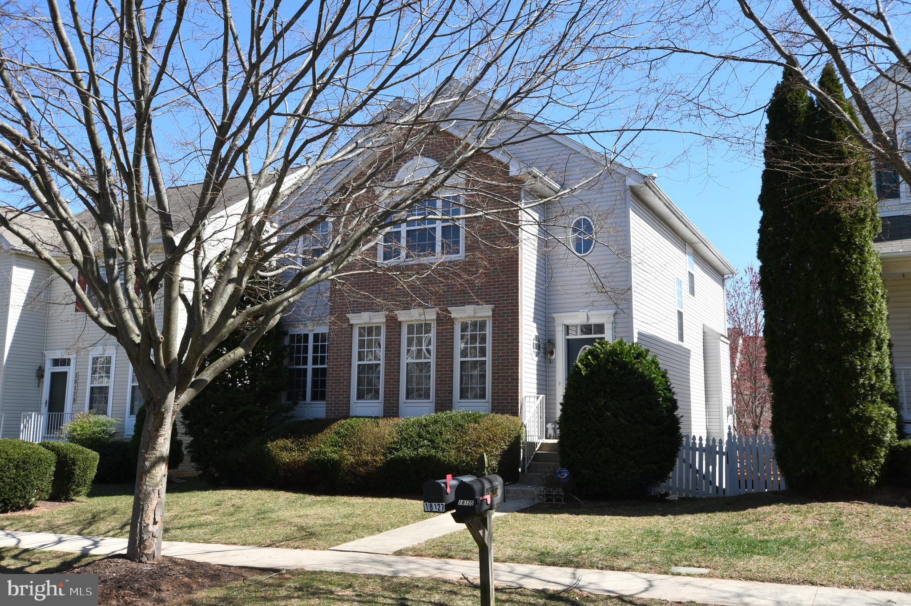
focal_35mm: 33
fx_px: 835
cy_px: 303
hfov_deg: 57.3
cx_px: 456
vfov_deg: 39.9
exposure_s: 1/160
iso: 200
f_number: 10
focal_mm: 22
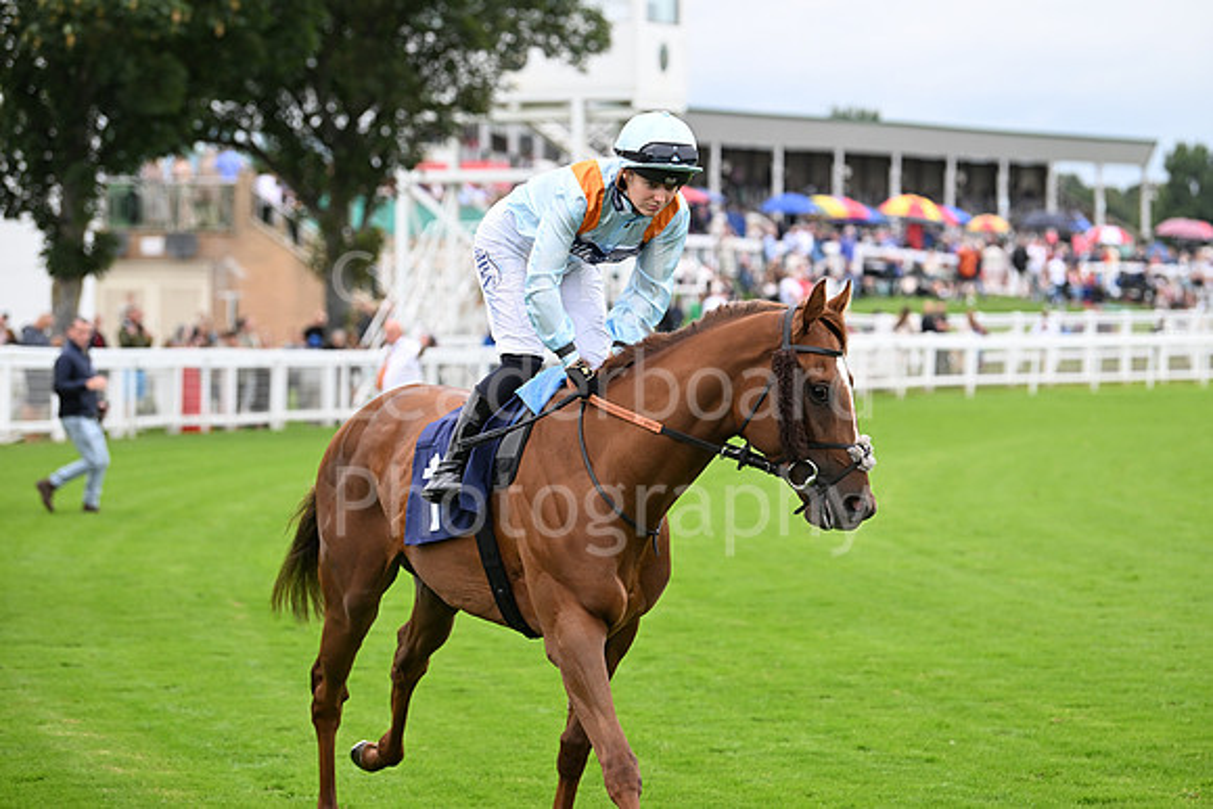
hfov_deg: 15.8
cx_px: 606
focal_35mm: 130
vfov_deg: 10.6
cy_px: 404
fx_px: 4381
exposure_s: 1/2000
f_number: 4
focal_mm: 130
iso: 1000
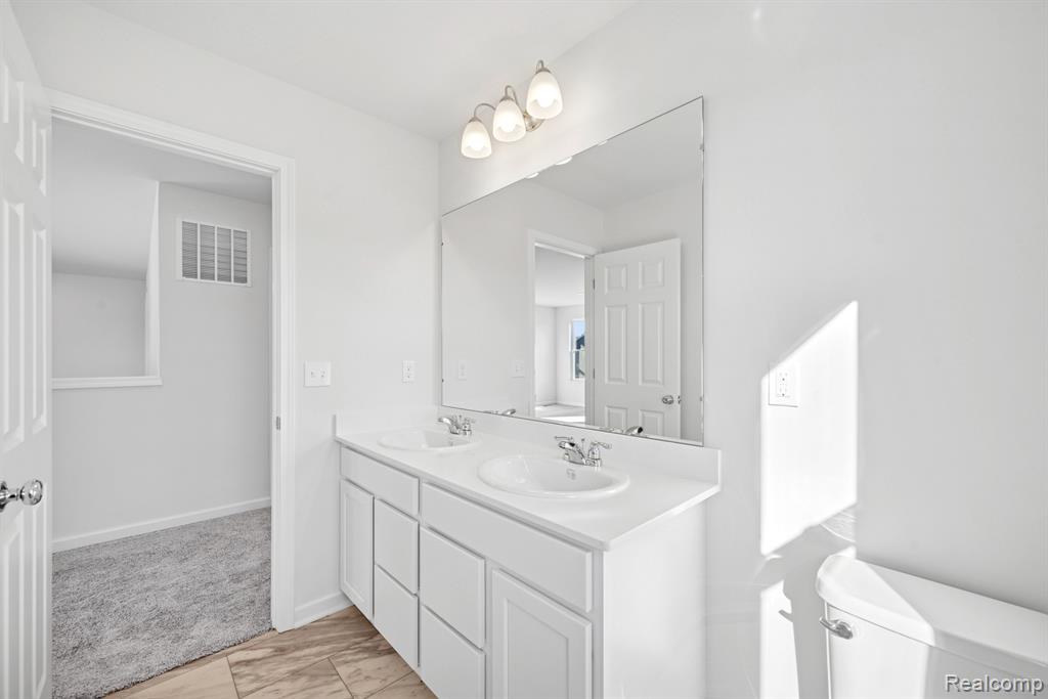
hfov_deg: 104.2
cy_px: 350
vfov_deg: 81.2
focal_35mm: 14
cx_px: 524
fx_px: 408
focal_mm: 14
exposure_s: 1/13
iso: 100
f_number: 9
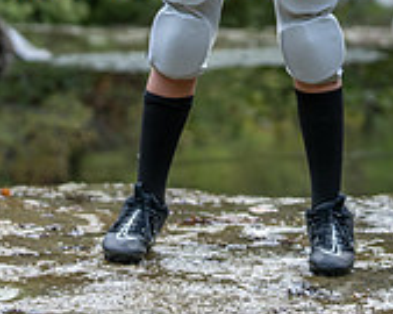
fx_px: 2627
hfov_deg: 8.5
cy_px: -124
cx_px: 263
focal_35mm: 226
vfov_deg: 6.8
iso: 250
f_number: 2.8
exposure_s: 1/320
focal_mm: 70
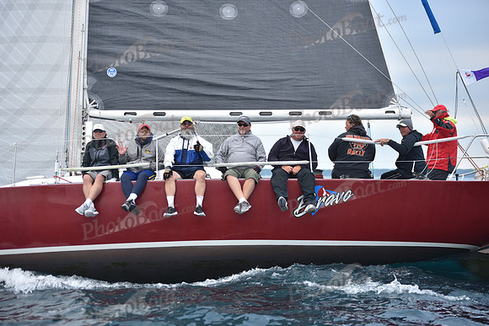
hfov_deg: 26.0
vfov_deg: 17.5
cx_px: 244
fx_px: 1060
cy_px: 163
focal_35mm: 78
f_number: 2.8
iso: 400
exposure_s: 1/640
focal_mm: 78
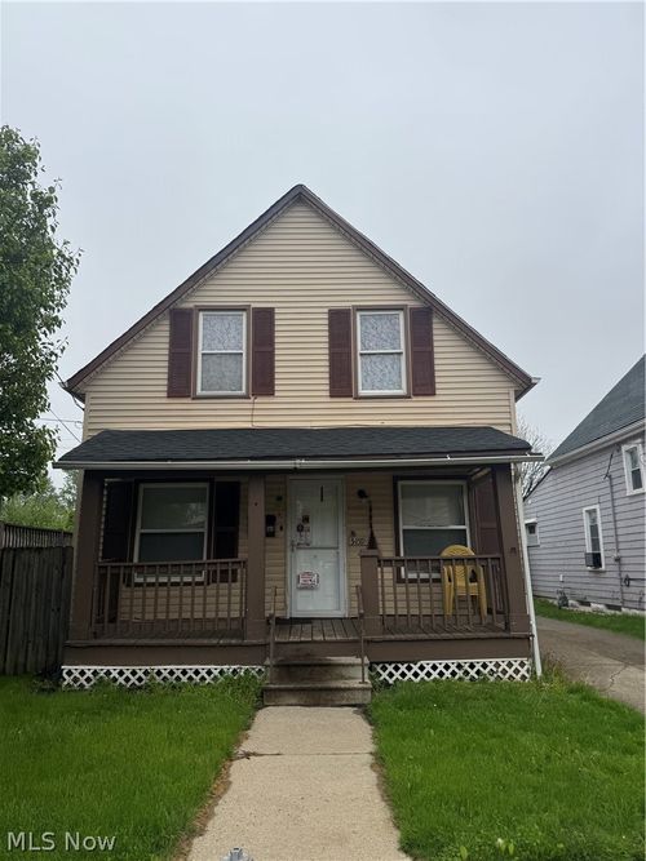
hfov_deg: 56.8
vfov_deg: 71.6
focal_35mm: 24
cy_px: 430
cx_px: 323
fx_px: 597
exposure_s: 1/765
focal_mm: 6.76
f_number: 1.78
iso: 80
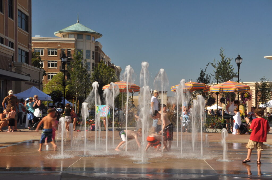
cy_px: 90
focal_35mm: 57
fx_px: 430
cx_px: 136
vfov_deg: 23.7
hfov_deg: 35.1
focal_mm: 38
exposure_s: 1/20
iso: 200
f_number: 29
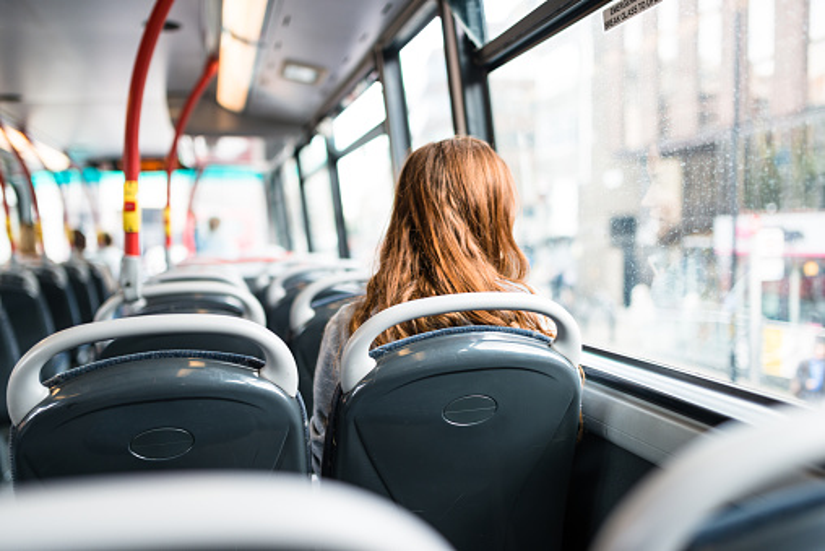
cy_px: 276
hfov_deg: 54.4
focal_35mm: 35
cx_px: 412
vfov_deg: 37.9
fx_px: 802
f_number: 1.4
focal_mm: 35
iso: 100
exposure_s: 1/200
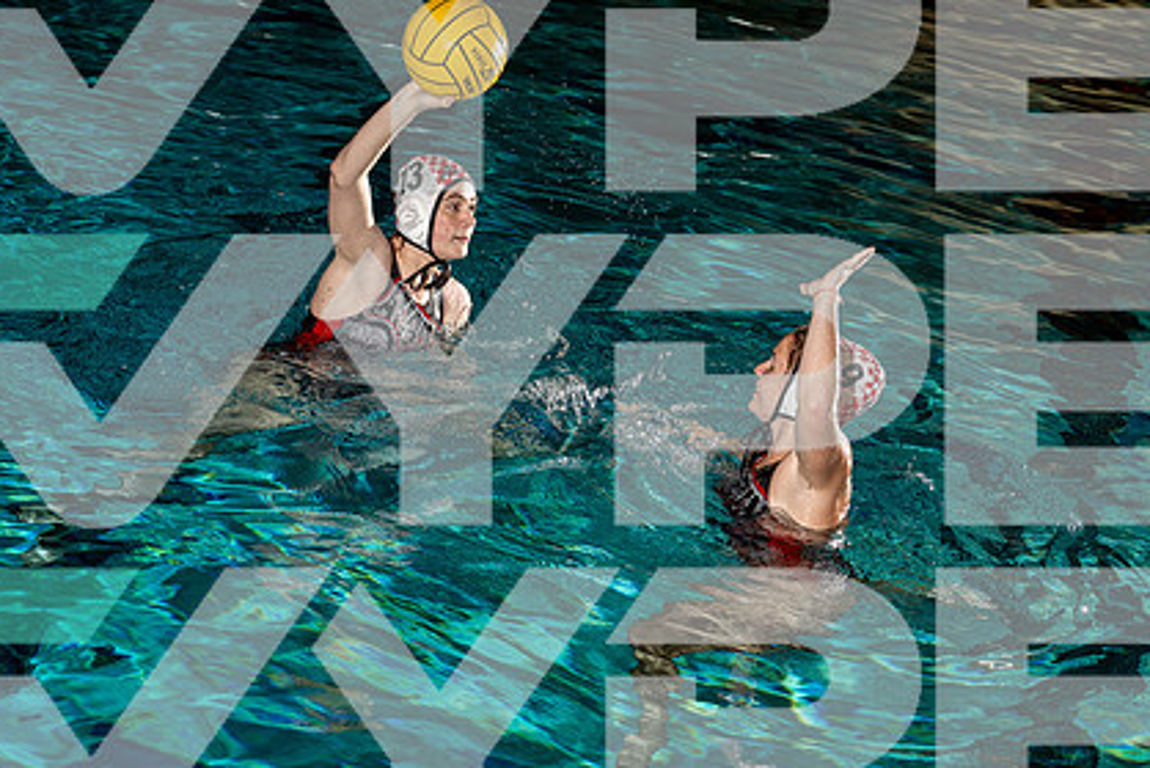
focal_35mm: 86
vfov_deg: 15.9
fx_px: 2748
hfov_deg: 23.6
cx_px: 561
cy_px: 381
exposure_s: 1/250
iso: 100
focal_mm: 62
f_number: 4
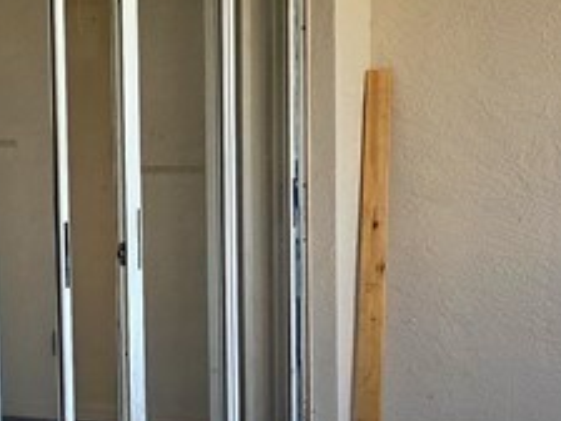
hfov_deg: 17.9
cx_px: -83
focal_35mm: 105
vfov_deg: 14.0
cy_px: 336
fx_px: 1702
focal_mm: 5.4
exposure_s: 1/180
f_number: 1.8
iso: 80
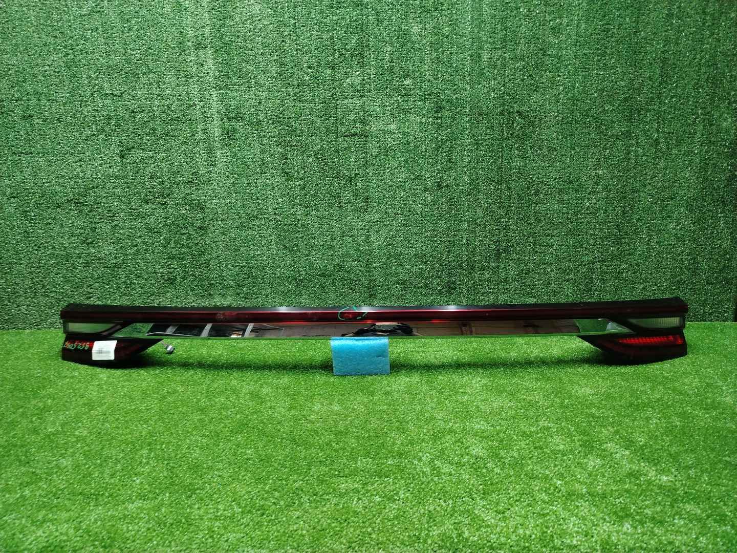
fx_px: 511
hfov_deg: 71.6
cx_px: 368
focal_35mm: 24
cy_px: 276
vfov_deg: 56.8
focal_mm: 5.25
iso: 442
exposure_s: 1/50
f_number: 1.75
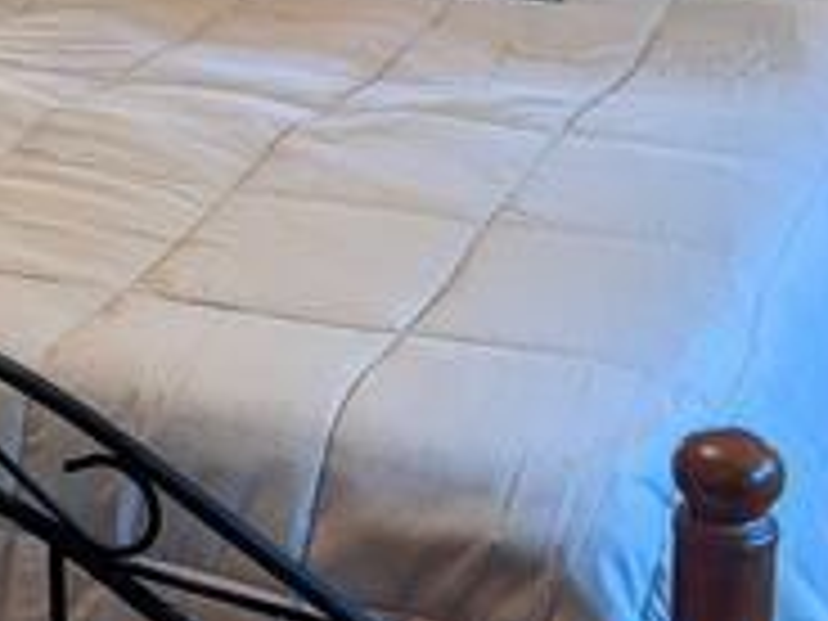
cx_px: -97
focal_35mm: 98
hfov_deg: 19.2
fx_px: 2344
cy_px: -58
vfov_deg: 14.7
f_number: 1.73
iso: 54
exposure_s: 1/40
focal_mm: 4.38
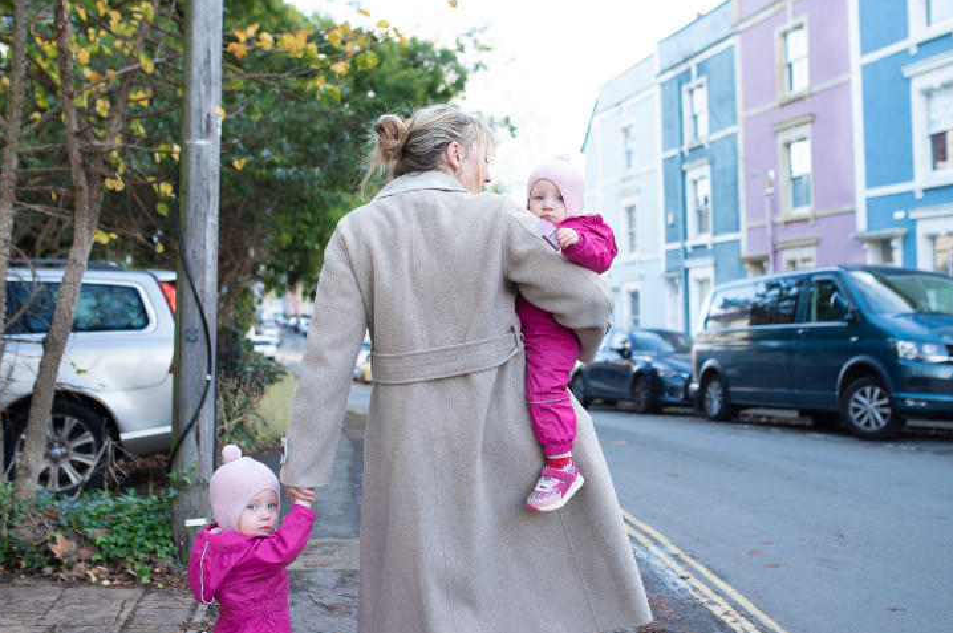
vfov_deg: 34.1
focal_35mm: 39
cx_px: 476
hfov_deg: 49.6
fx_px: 1031
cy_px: 284
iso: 125
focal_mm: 35
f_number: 2.8
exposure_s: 1/160
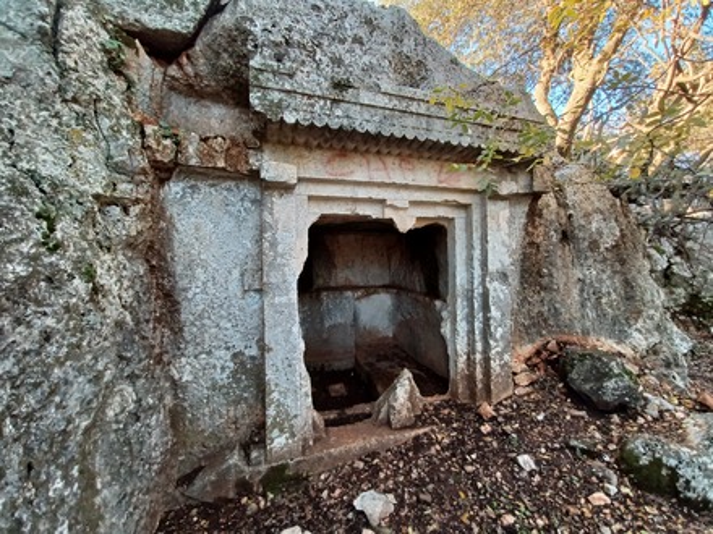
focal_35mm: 13
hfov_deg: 106.2
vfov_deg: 89.9
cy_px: 267
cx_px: 356
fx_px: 268
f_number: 2.2
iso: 80
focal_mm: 1.42
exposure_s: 1/50
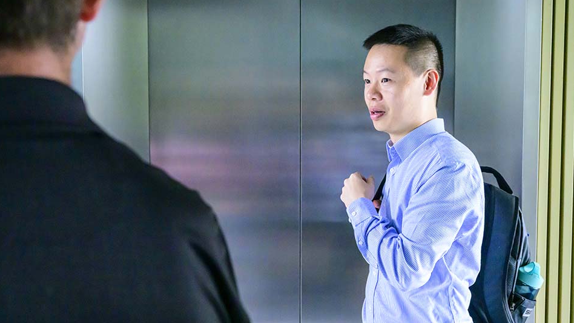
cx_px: 288
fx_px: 791
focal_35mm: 52
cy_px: 159
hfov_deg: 39.9
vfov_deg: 23.0
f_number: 6.3
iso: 14400
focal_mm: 49
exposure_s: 1/250
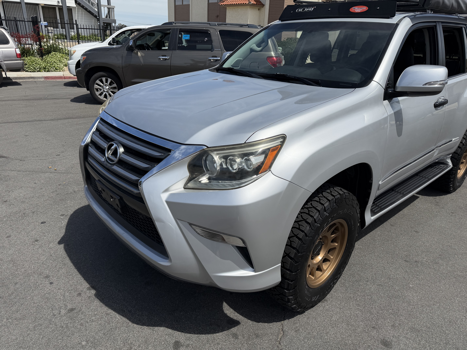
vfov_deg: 56.8
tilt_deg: -22.4
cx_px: 234
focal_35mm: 24
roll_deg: -3.4
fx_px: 324
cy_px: 175
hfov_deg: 71.6
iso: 80
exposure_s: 1/9091
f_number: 1.78
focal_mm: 6.76
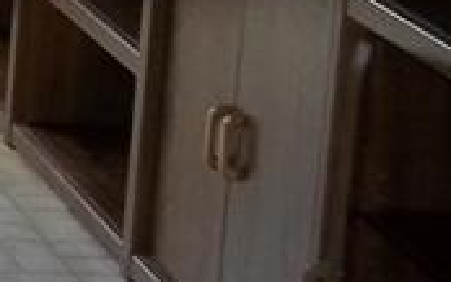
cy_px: -199
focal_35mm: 200
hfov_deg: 8.8
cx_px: -855
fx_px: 2460
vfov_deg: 6.5
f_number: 2.9
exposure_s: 1/160
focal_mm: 5.7
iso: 160
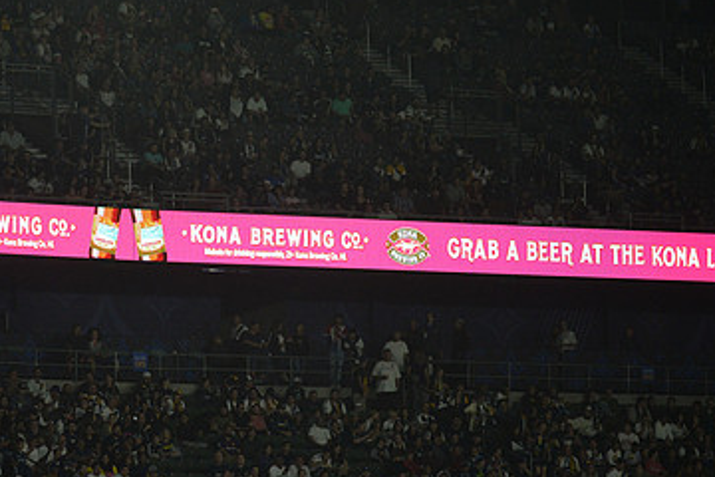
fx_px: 6395
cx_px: 209
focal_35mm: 322
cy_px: 263
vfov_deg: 4.3
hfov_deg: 6.4
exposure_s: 1/2000
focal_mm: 200
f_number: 2.8
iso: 1600
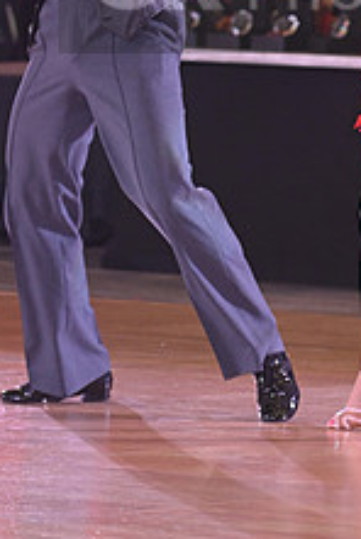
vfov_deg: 4.9
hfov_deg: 3.3
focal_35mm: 419
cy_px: -27
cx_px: 396
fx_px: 6282
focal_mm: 160
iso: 1600
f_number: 4.5
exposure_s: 1/200
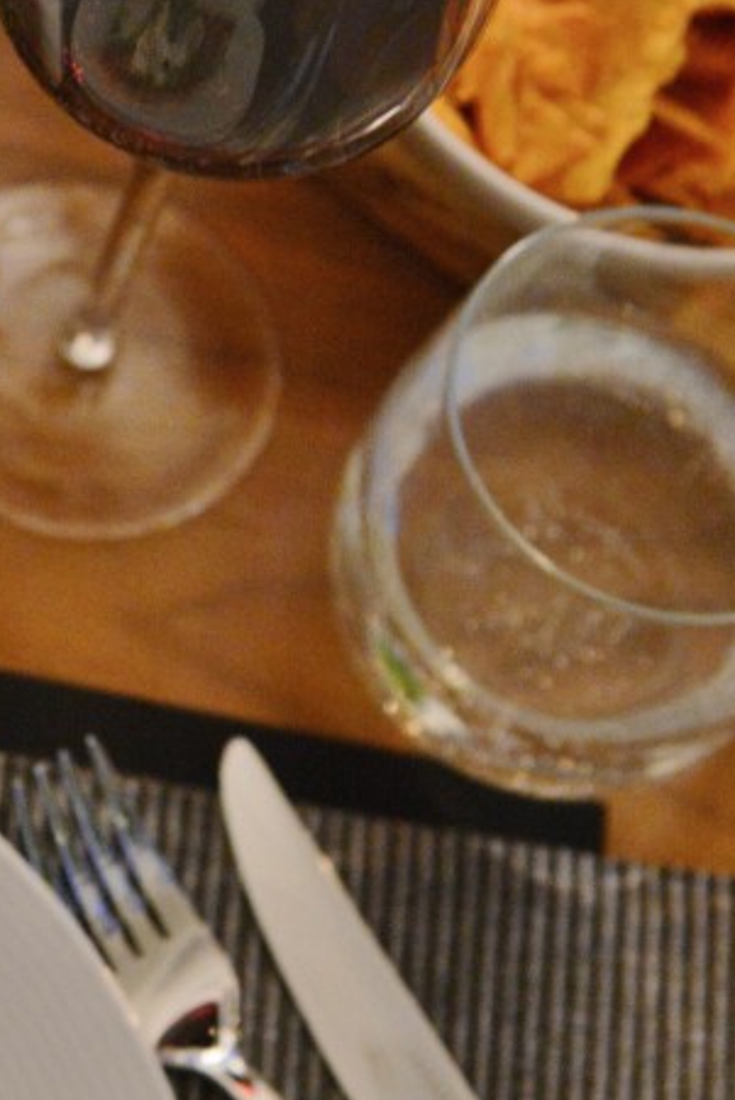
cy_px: 455
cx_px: 142
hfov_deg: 9.7
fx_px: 4308
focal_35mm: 141
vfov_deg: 14.5
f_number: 4
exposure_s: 1/20
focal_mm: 62
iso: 6400
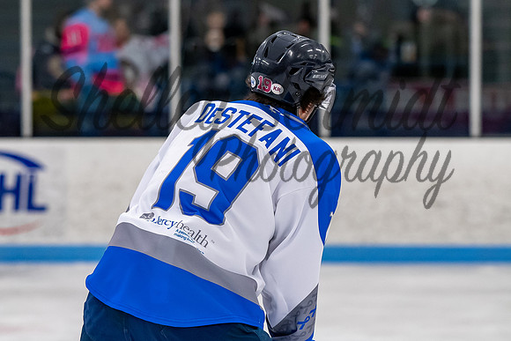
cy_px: 166
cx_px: 214
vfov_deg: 6.2
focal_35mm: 223
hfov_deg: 9.2
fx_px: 3166
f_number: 3.2
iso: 2000
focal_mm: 125
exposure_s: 1/800
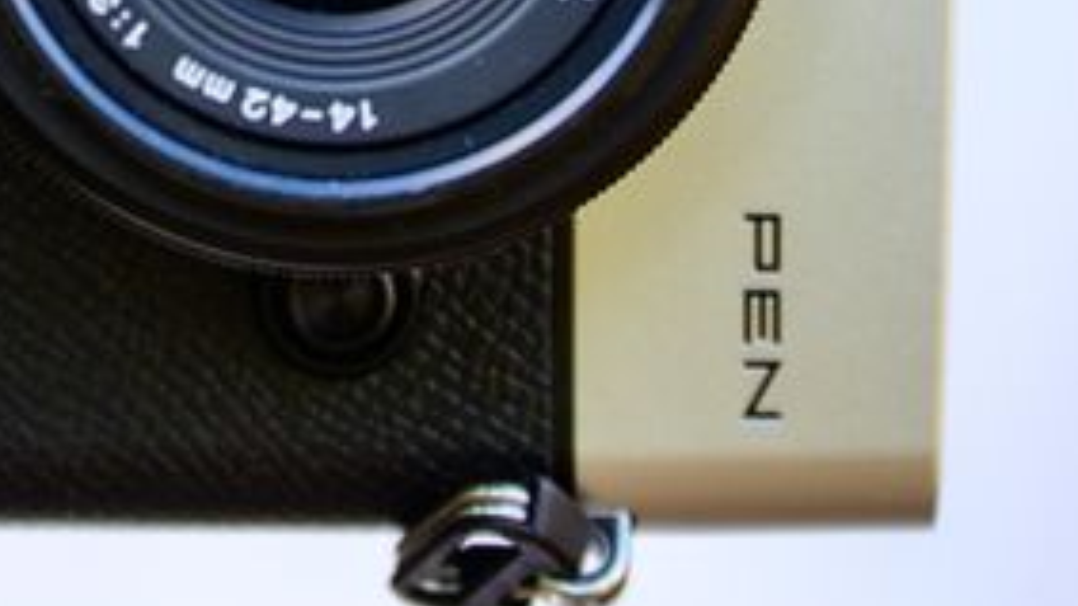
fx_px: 14231
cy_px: -812
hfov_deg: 4.3
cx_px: -84
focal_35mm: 498
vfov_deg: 2.4
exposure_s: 1/320
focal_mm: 70
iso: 200
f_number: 3.2
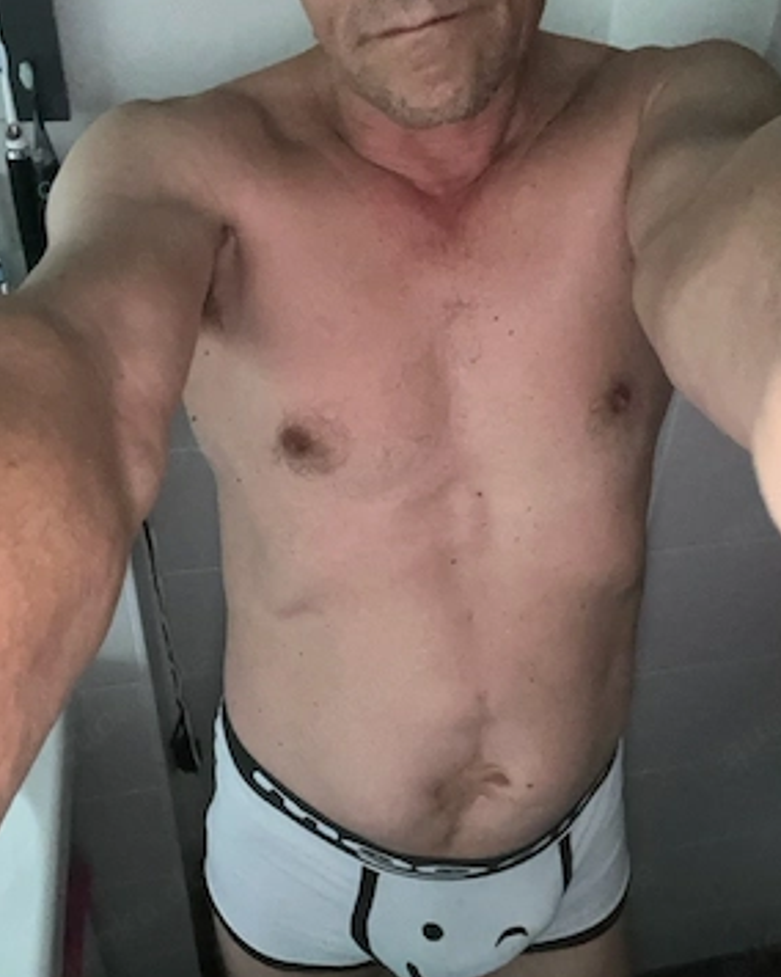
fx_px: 953
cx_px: 385
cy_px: 512
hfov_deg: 44.5
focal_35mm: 33
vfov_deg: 54.2
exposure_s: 1/27
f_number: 2.2
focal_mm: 2.71
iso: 640
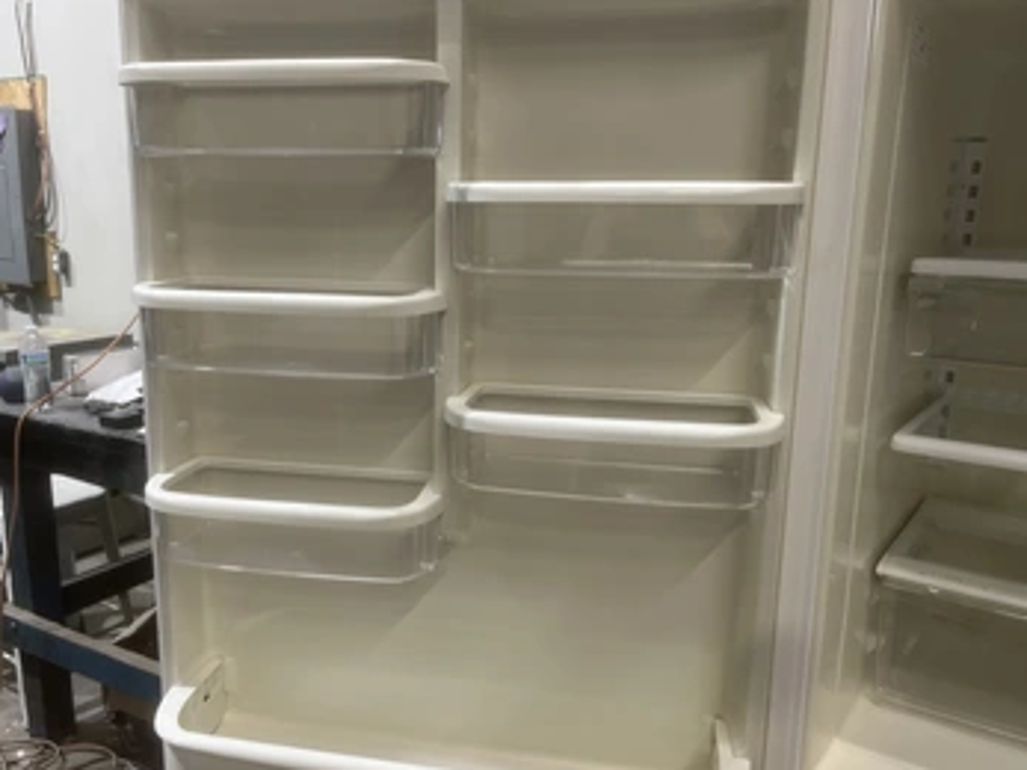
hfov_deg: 59.9
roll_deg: -0.5
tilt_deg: -12.3
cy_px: 388
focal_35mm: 30
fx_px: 890
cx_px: 462
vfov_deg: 46.8
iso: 125
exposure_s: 1/120
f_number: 1.6
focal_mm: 5.1
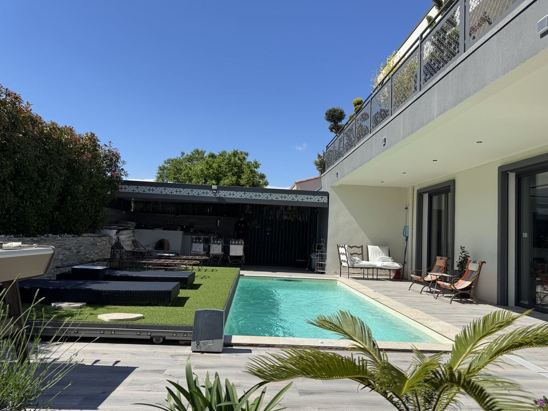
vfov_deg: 56.8
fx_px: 380
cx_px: 274
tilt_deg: +4.6
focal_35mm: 24
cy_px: 206
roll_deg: -3.2
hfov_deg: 71.6
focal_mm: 6.76
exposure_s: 1/5814
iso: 80
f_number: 1.78
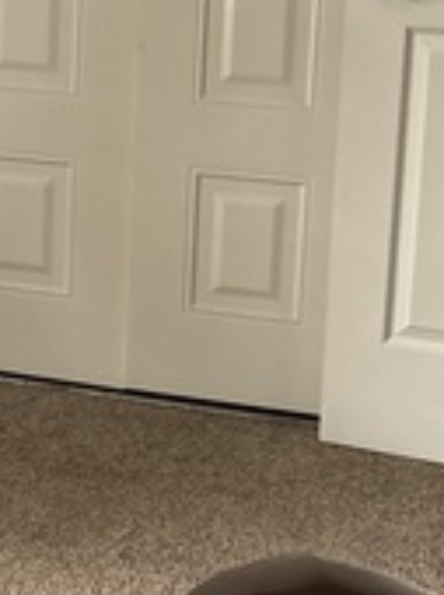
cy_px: 23
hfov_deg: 13.3
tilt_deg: -11.1
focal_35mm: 102
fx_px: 1749
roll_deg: +0.2
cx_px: -304
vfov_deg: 18.8
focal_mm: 5.96
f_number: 1.6
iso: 250
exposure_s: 1/60
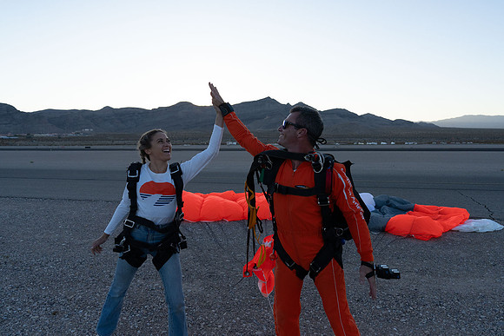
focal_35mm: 24
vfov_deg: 53.2
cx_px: 252
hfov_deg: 73.7
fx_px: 336
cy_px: 168
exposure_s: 1/2000
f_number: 5
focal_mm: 24
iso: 1250
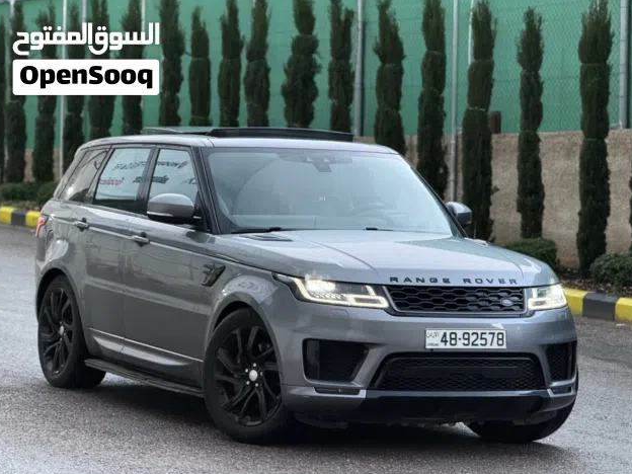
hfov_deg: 16.0
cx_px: 312
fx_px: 2246
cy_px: 241
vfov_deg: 12.0
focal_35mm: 123
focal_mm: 15.66
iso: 400
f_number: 2.8
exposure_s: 1/99
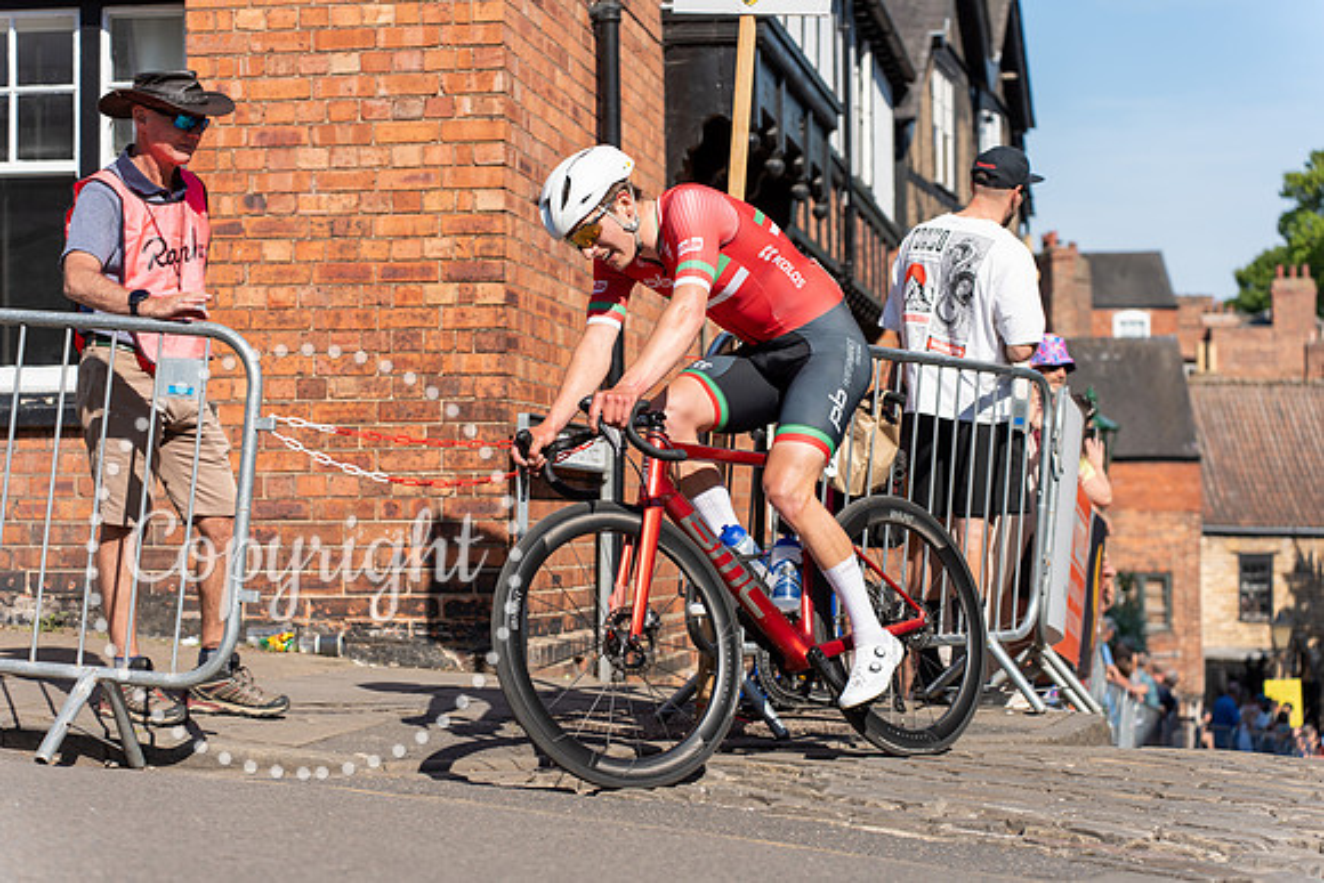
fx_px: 2685
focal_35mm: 73
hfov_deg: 27.7
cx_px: 662
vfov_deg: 18.7
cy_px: 442
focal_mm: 73
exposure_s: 1/1000
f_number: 3.5
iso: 100
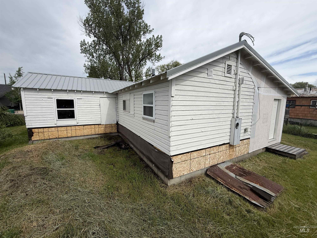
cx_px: 158
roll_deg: -0.7
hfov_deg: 102.1
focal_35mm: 14
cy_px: 119
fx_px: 128
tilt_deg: -6.2
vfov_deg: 85.7
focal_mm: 2.22
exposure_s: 1/1001
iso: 20
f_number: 2.2
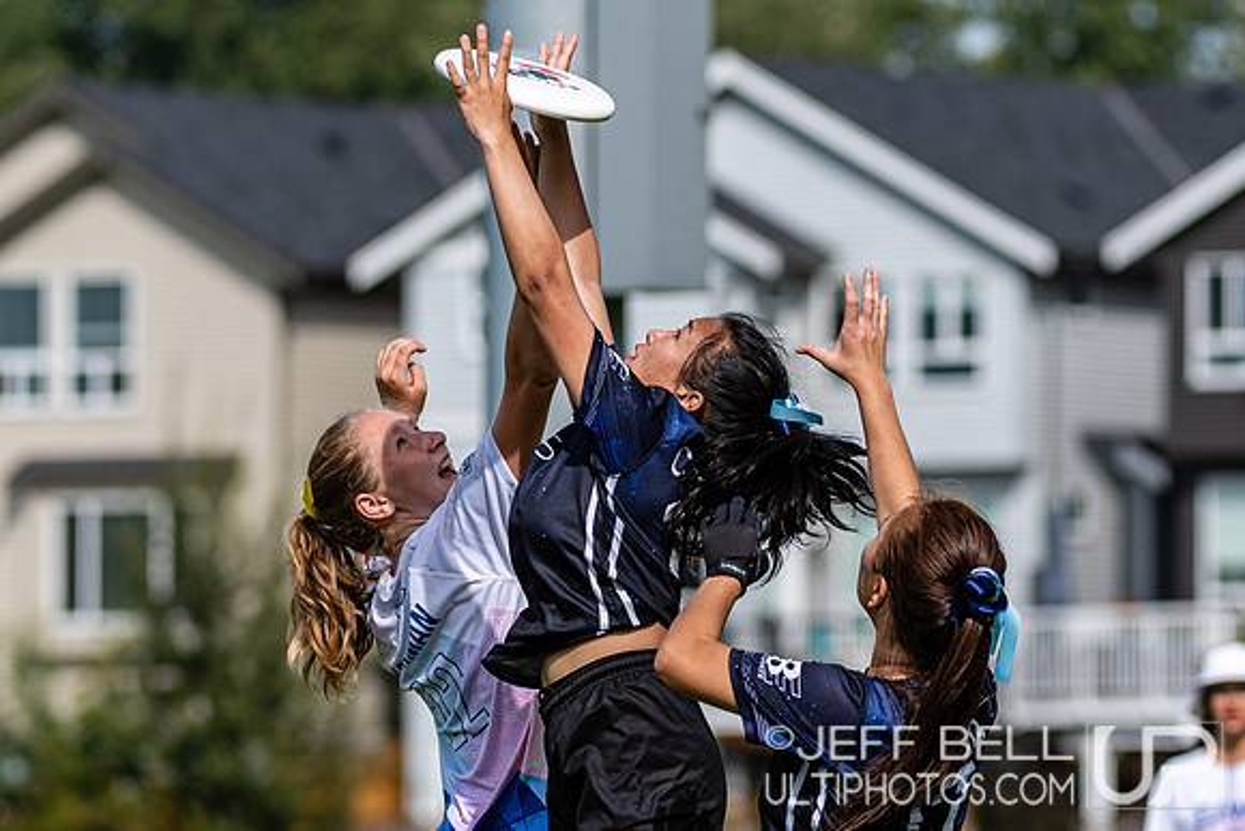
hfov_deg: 4.4
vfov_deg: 3.0
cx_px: 667
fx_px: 16057
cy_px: 529
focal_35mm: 464
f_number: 4
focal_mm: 200
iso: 100
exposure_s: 1/1000
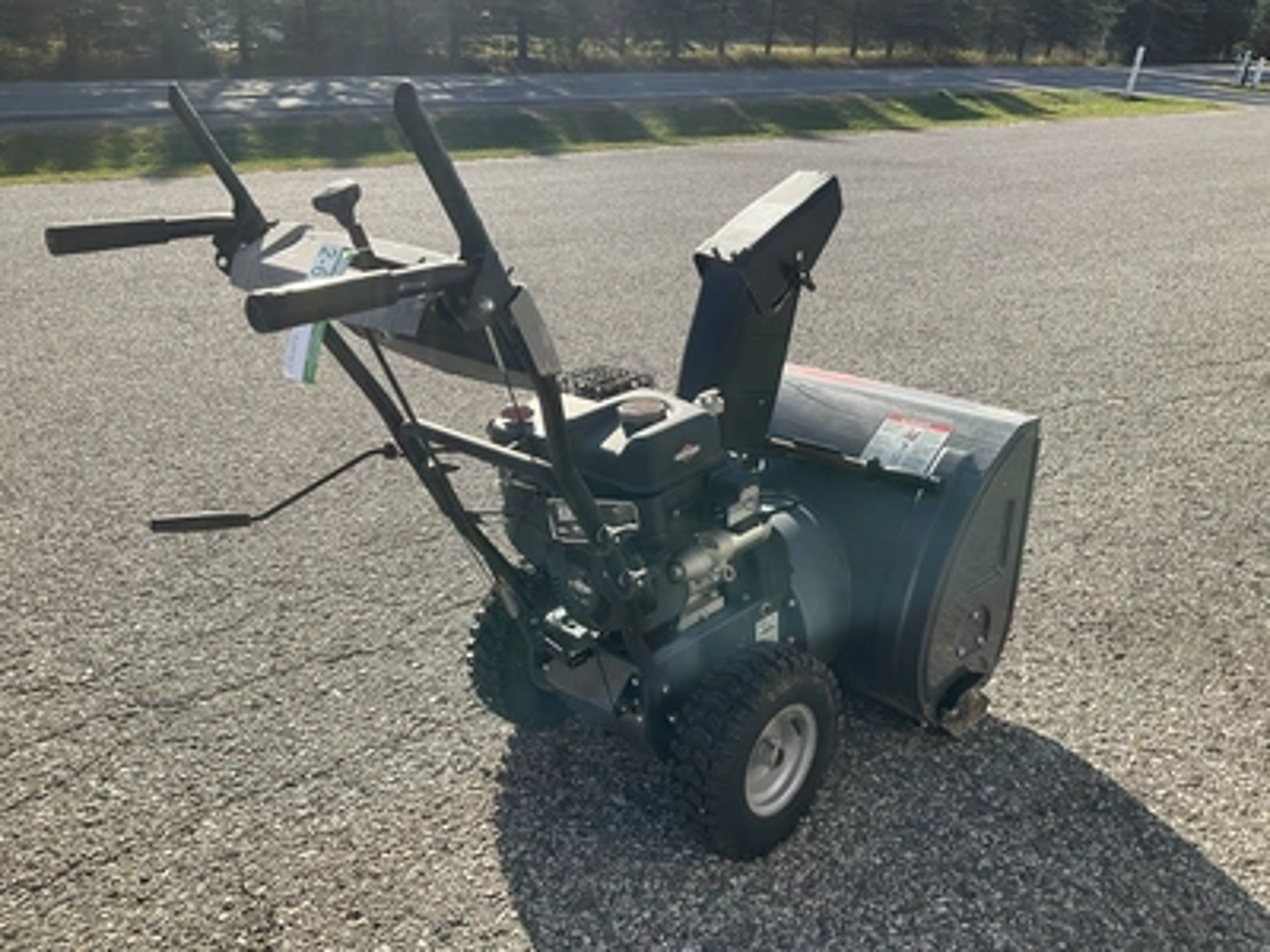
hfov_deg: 61.7
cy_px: 476
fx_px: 1064
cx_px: 635
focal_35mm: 29
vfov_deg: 48.2
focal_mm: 3
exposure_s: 1/1098
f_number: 1.8
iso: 25
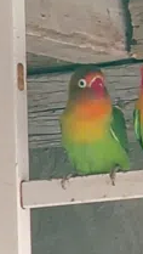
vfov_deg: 7.3
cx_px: 4
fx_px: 1970
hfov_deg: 4.2
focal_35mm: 293
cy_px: 207
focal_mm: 5.25
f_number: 1.75
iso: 394
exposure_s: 1/33.3
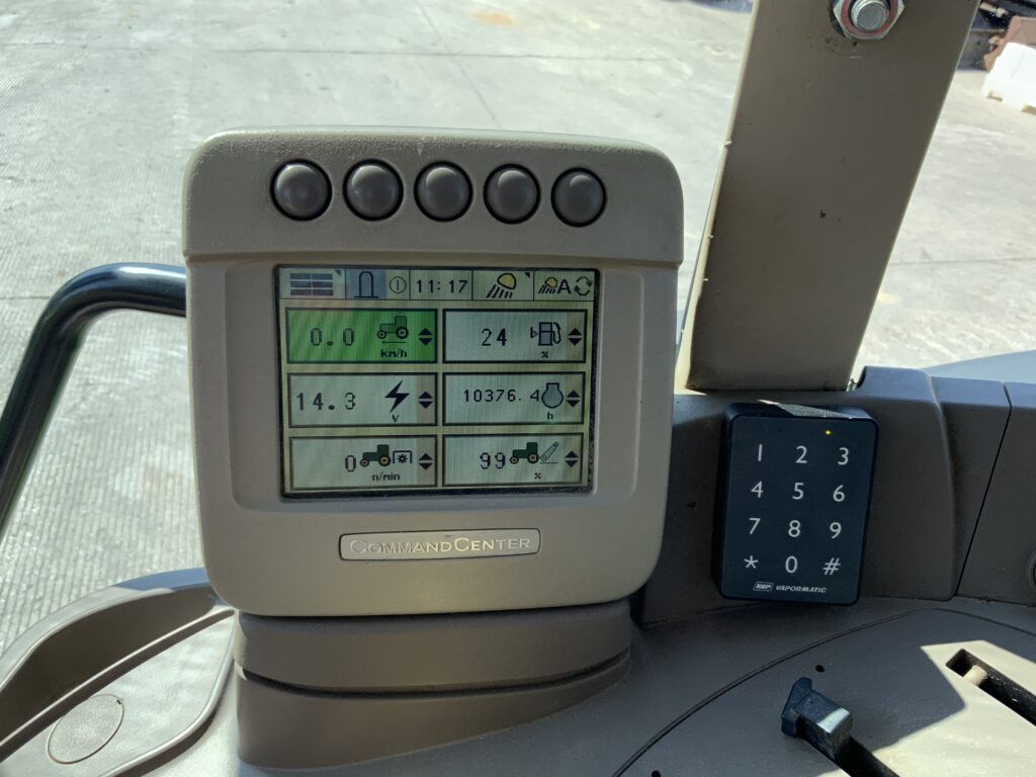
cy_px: 388
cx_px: 518
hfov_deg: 61.7
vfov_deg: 48.2
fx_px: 868
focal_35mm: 29
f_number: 1.8
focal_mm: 3
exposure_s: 1/504
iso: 16
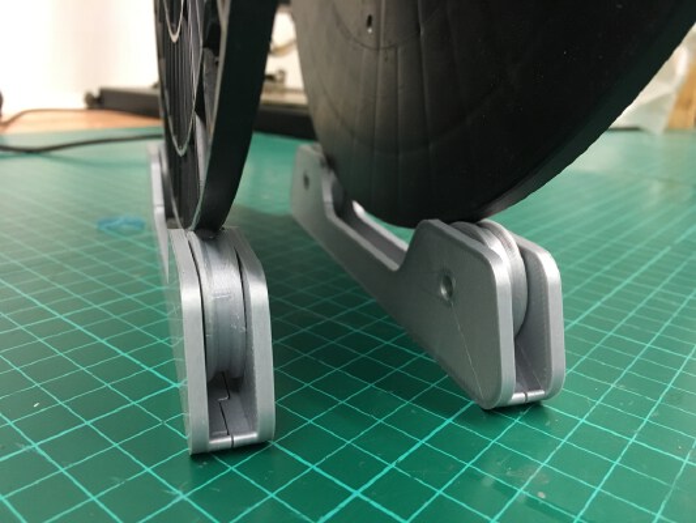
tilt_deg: -18.0
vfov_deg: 48.2
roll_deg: -3.1
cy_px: 262
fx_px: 583
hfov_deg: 61.6
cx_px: 348
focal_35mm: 29
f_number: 2.2
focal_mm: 4.15
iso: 200
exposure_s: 1/25
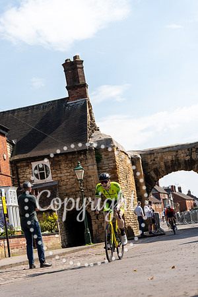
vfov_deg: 27.0
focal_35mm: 75
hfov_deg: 18.2
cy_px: 148
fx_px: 619
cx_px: 99
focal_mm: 75
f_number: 4.5
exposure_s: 1/640
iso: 100
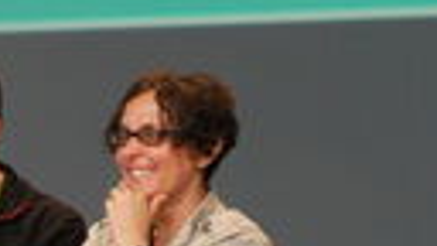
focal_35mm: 457
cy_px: 111
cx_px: -338
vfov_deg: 2.7
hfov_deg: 4.7
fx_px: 5295
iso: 800
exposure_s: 1/80
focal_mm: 42
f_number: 5.6
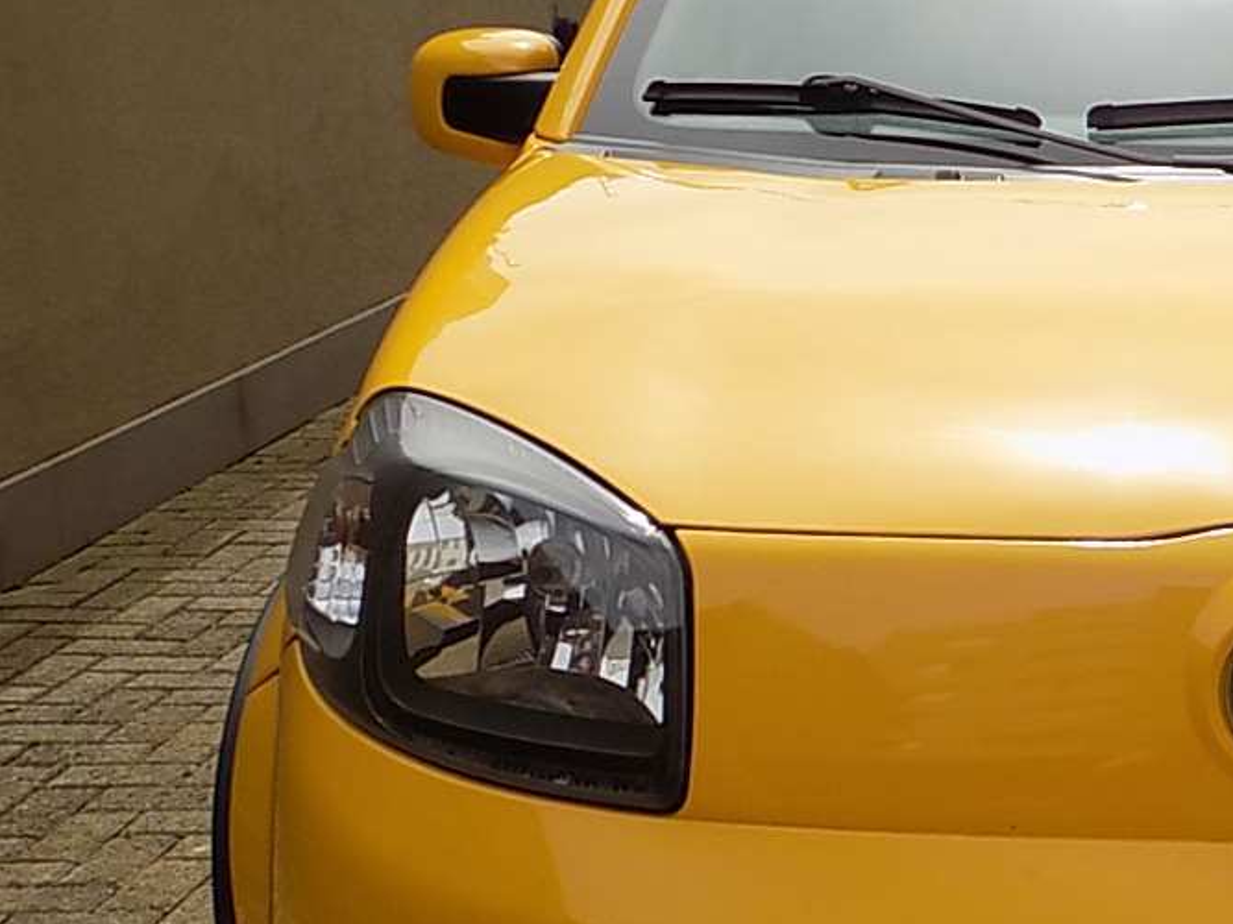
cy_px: 590
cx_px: 1211
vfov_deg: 20.4
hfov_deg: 25.8
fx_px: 2564
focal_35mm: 72
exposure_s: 1/1000
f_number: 3.3
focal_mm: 5.3
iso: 80
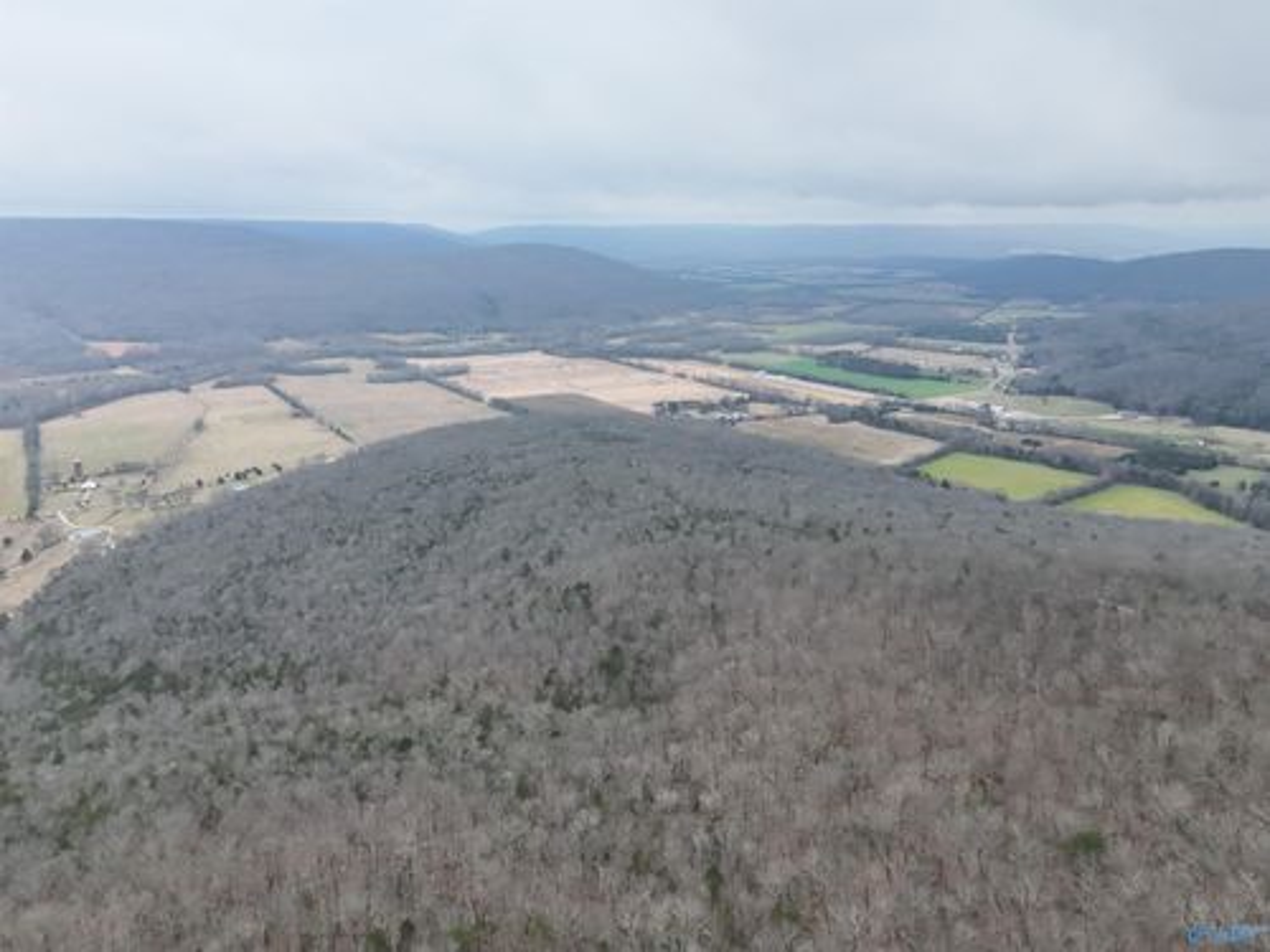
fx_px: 881
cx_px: 635
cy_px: 476
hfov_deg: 71.6
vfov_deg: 56.8
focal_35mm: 24
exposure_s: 1/1250
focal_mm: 6.72
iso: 310
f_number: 1.7
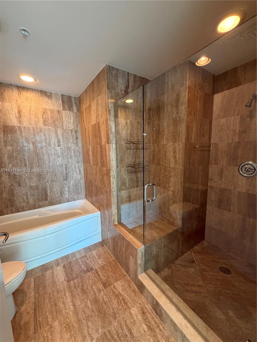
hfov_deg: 85.7
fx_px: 139
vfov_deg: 102.1
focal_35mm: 14
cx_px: 128
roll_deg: +0.9
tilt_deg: -8.1
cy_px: 171
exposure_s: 1/60
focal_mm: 2.22
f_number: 2.2
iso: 320
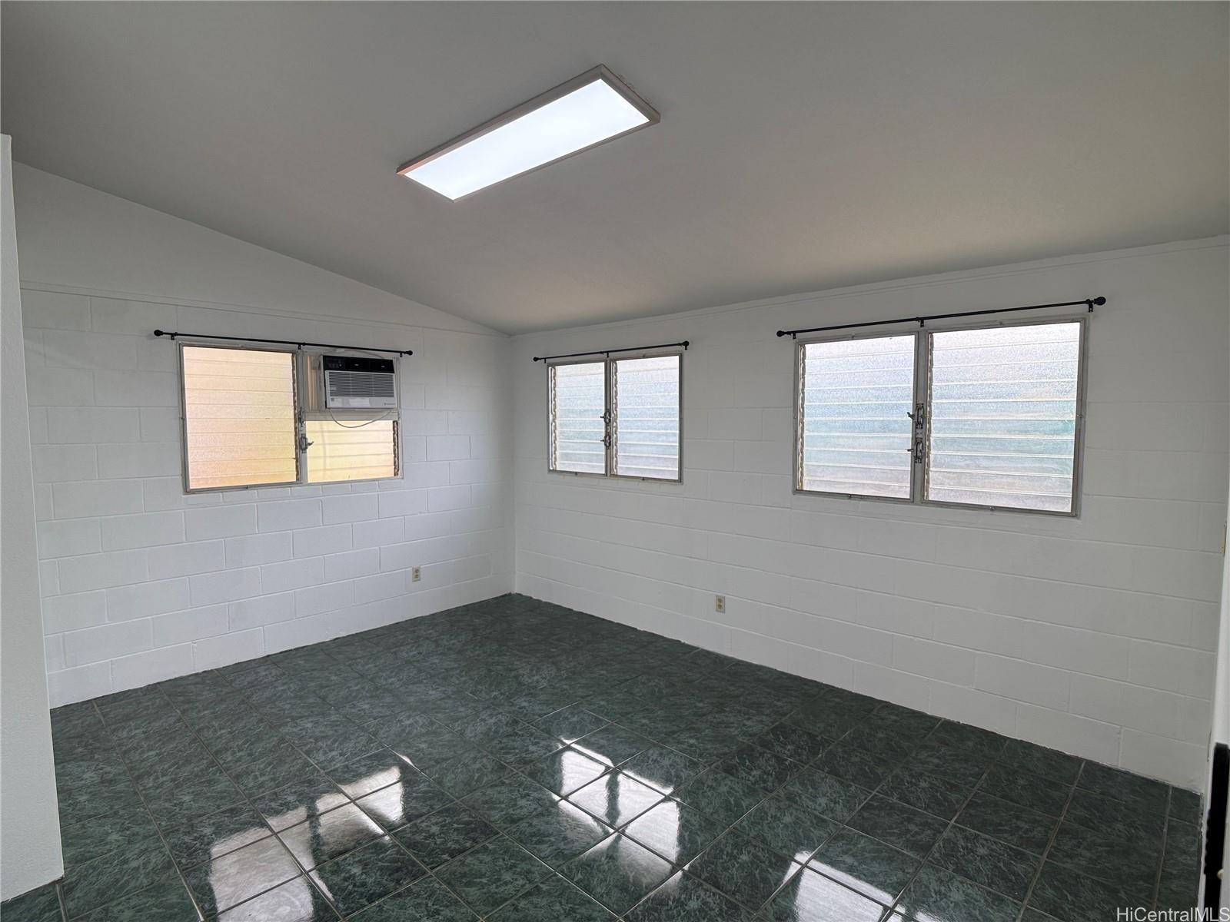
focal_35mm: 24
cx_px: 615
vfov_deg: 56.8
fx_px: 853
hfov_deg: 71.6
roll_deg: -0.6
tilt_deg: -5.7
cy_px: 461
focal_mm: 6.76
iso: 100
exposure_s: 1/275
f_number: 1.78
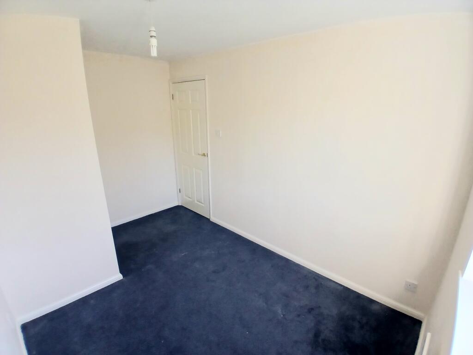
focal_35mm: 17
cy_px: 178
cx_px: 236
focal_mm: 1.4
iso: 80
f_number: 2.2
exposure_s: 1/100
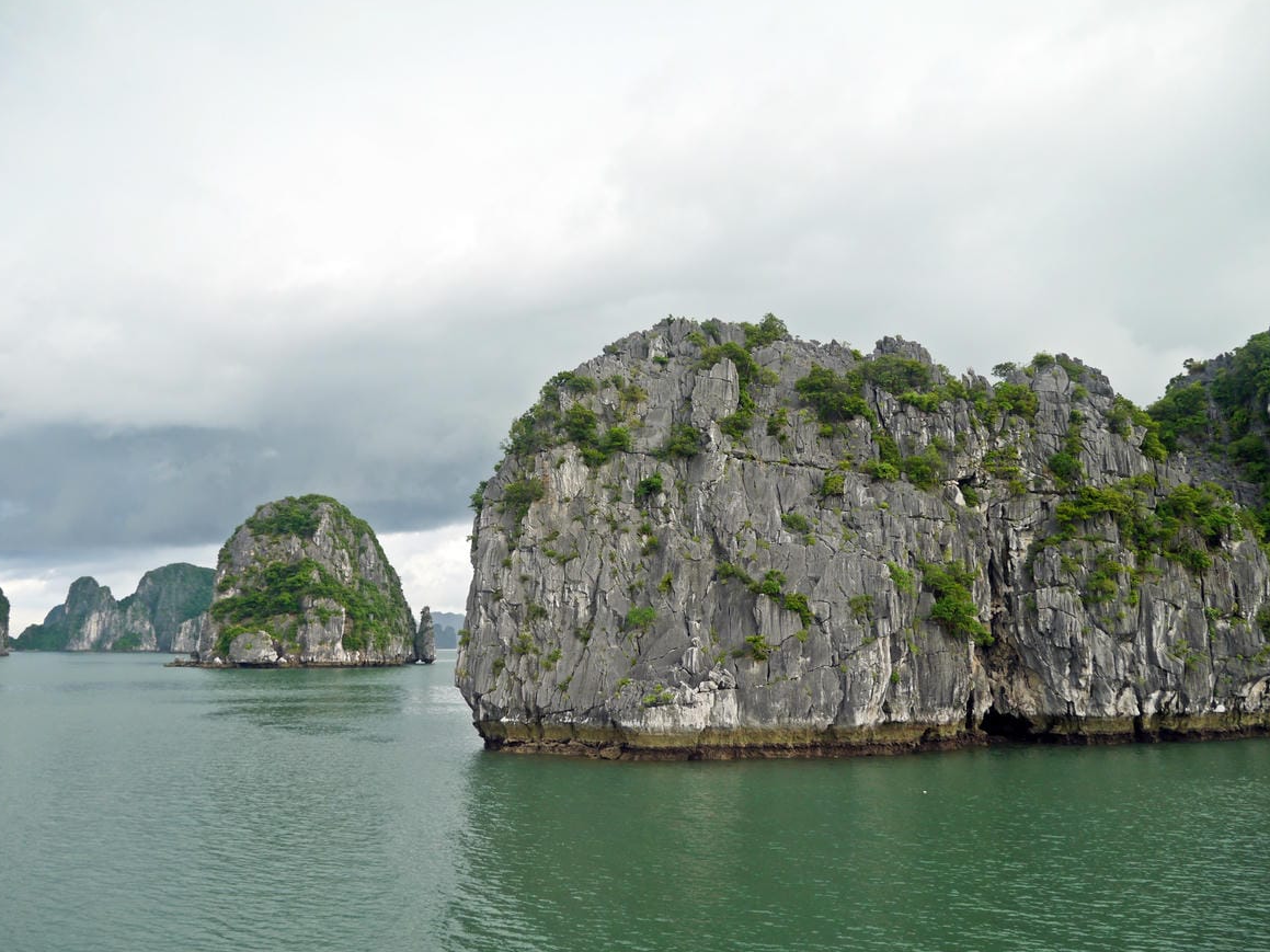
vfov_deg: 48.2
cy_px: 482
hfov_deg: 61.7
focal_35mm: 29
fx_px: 1064
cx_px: 631
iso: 160
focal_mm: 14
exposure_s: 1/160
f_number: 5
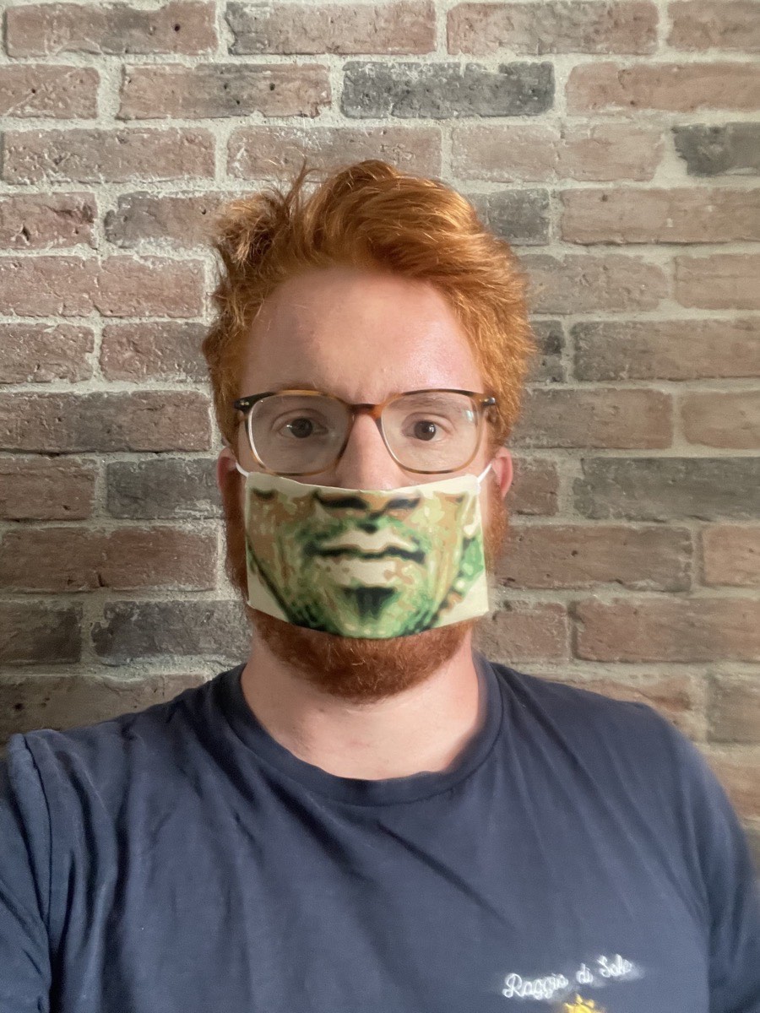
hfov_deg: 46.8
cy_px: 506
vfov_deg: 60.0
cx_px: 380
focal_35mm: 30
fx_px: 878
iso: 320
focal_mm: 2.71
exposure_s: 1/60
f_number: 2.2
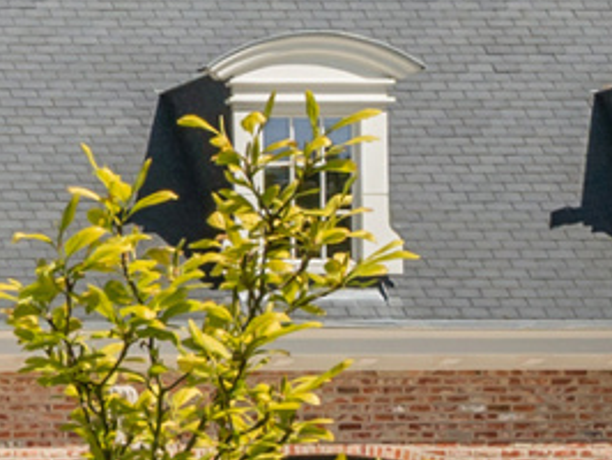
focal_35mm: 234
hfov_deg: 7.6
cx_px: -1127
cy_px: 630
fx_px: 4141
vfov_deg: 6.3
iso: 100
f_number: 13
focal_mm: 30
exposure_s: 1/500
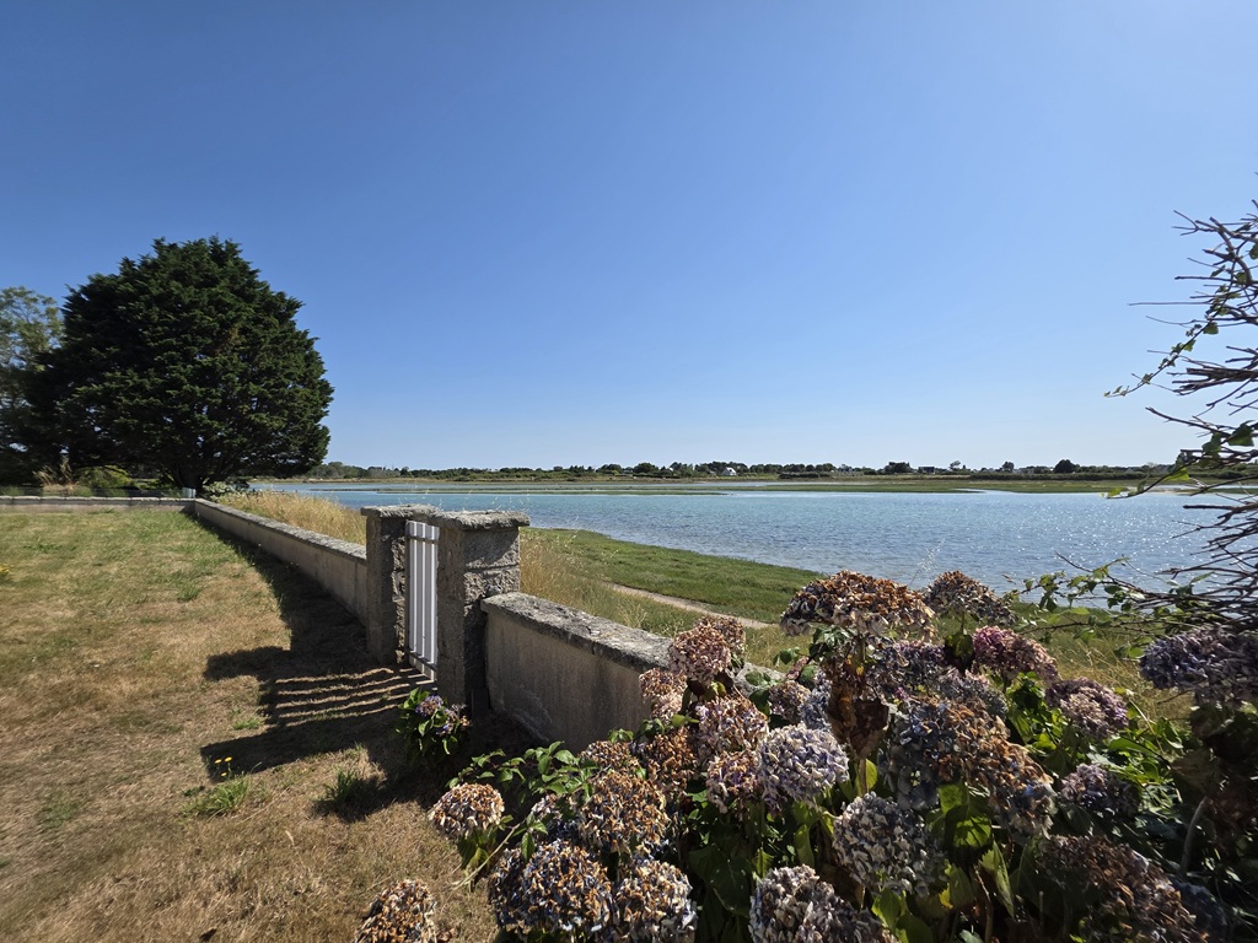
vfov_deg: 89.9
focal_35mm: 13
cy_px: 472
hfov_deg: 106.2
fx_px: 472
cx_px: 629
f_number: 1.9
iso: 40
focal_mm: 2.2
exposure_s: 1/2760
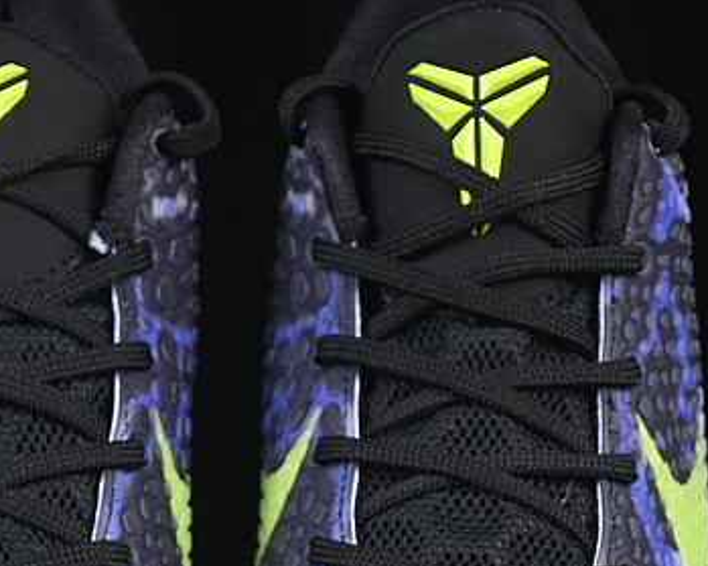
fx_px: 4567
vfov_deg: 7.1
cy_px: 629
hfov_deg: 8.9
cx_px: 201
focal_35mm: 218
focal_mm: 50
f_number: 6.3
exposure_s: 1/60
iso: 160
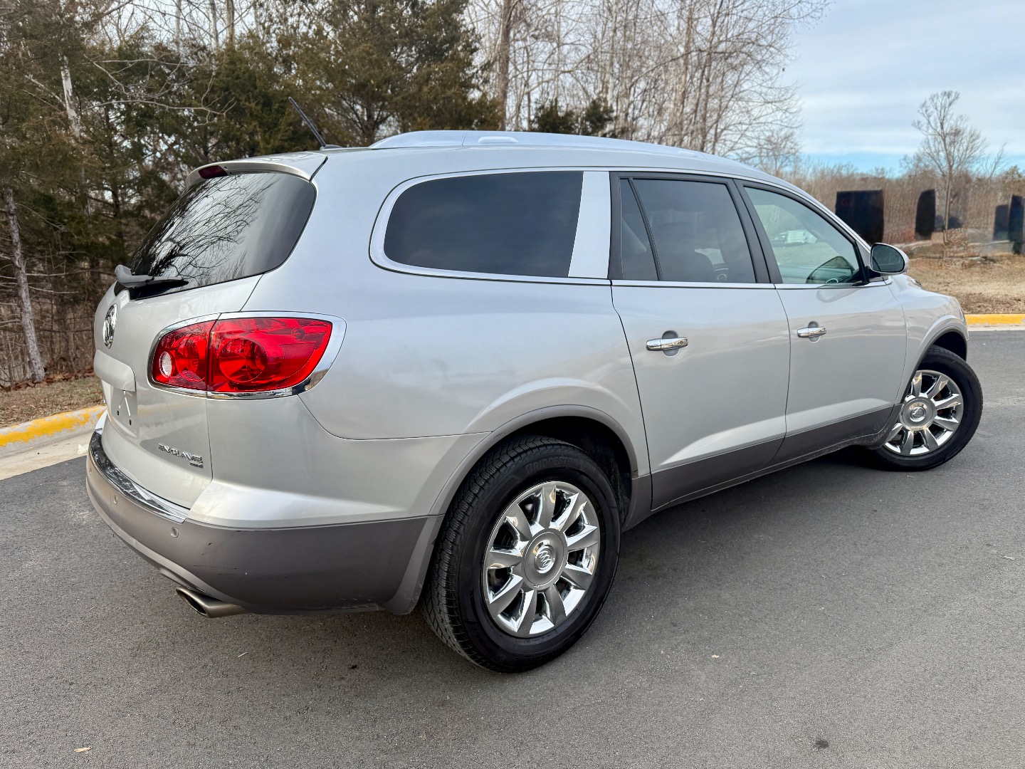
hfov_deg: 71.6
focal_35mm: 24
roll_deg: -0.4
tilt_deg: -12.8
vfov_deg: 56.8
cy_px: 384
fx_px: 711
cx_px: 512
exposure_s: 1/1091
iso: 80
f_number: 1.78
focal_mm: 6.76
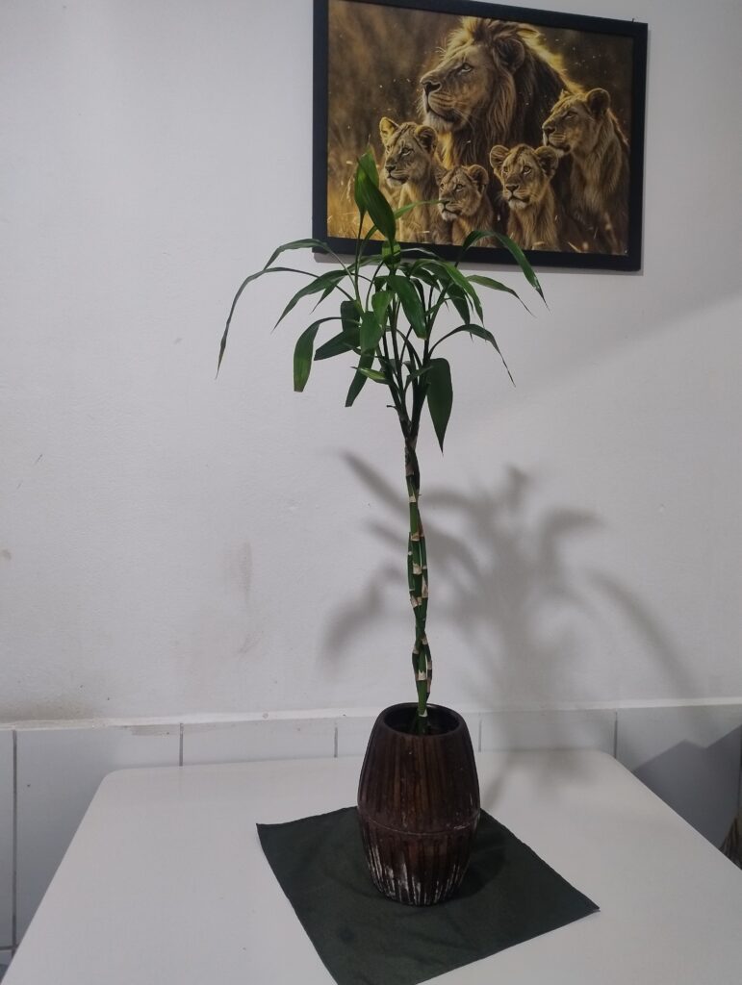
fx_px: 684
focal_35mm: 24
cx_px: 371
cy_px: 492
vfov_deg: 71.5
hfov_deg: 56.9
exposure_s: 1/60
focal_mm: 5.56
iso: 1141
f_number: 1.8
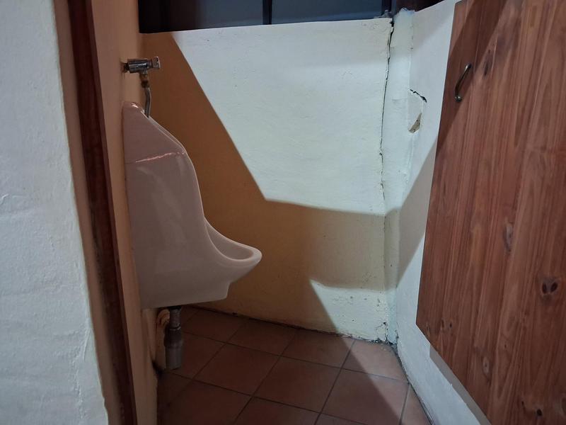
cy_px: 212
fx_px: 441
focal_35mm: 27
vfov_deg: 51.4
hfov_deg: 65.3
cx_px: 283
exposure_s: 1/20
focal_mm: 4
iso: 1000
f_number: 1.8
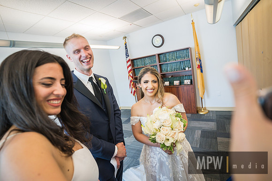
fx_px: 128
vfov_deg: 70.5
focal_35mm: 17
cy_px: 90
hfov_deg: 93.3
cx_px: 136
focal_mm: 17
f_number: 2.8
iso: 800
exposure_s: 1/125
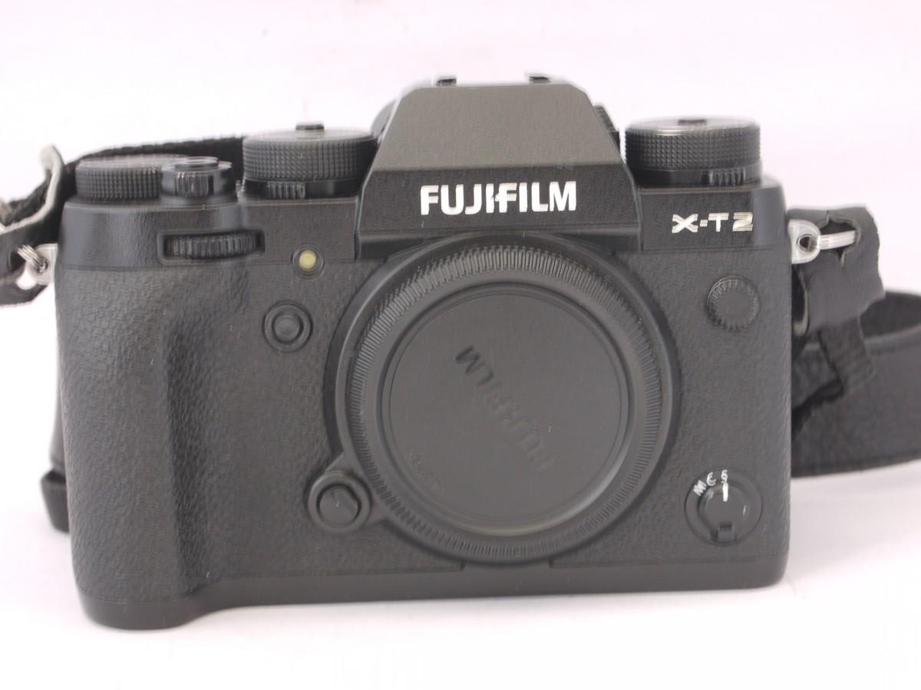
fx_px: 2022
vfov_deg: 19.4
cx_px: 460
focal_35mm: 76
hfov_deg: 25.7
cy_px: 345
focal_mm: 38
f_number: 10
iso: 400
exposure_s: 1/2.5
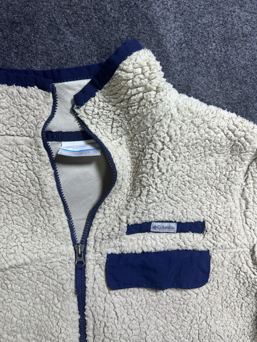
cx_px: 128
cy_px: 171
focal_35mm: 26
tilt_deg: -61.9
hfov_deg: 53.1
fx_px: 257
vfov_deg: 67.3
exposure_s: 1/50
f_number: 1.5
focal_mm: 5.7
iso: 160
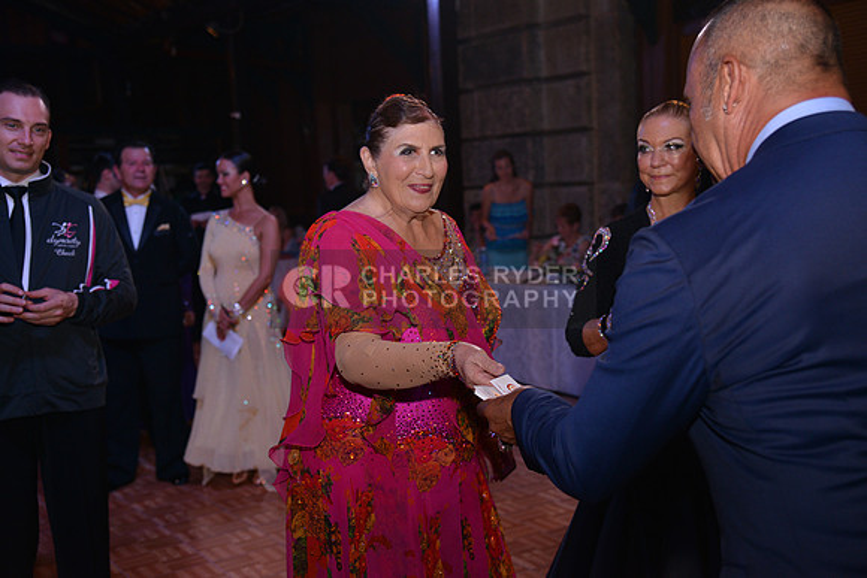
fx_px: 1156
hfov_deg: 41.1
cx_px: 434
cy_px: 289
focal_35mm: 48
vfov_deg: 28.1
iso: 1000
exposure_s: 1/250
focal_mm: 48
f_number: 4.5
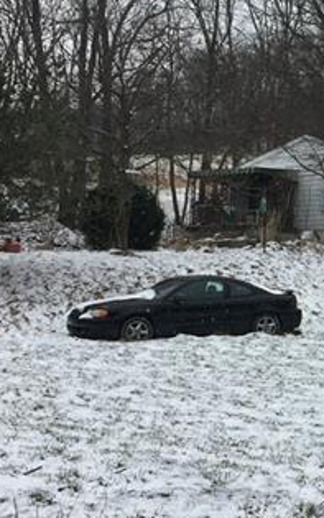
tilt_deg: +1.3
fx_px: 1101
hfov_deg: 15.3
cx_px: 505
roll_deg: -1.7
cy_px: 234
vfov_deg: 26.5
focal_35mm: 78
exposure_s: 1/1221
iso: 25
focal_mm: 4.15
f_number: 2.2
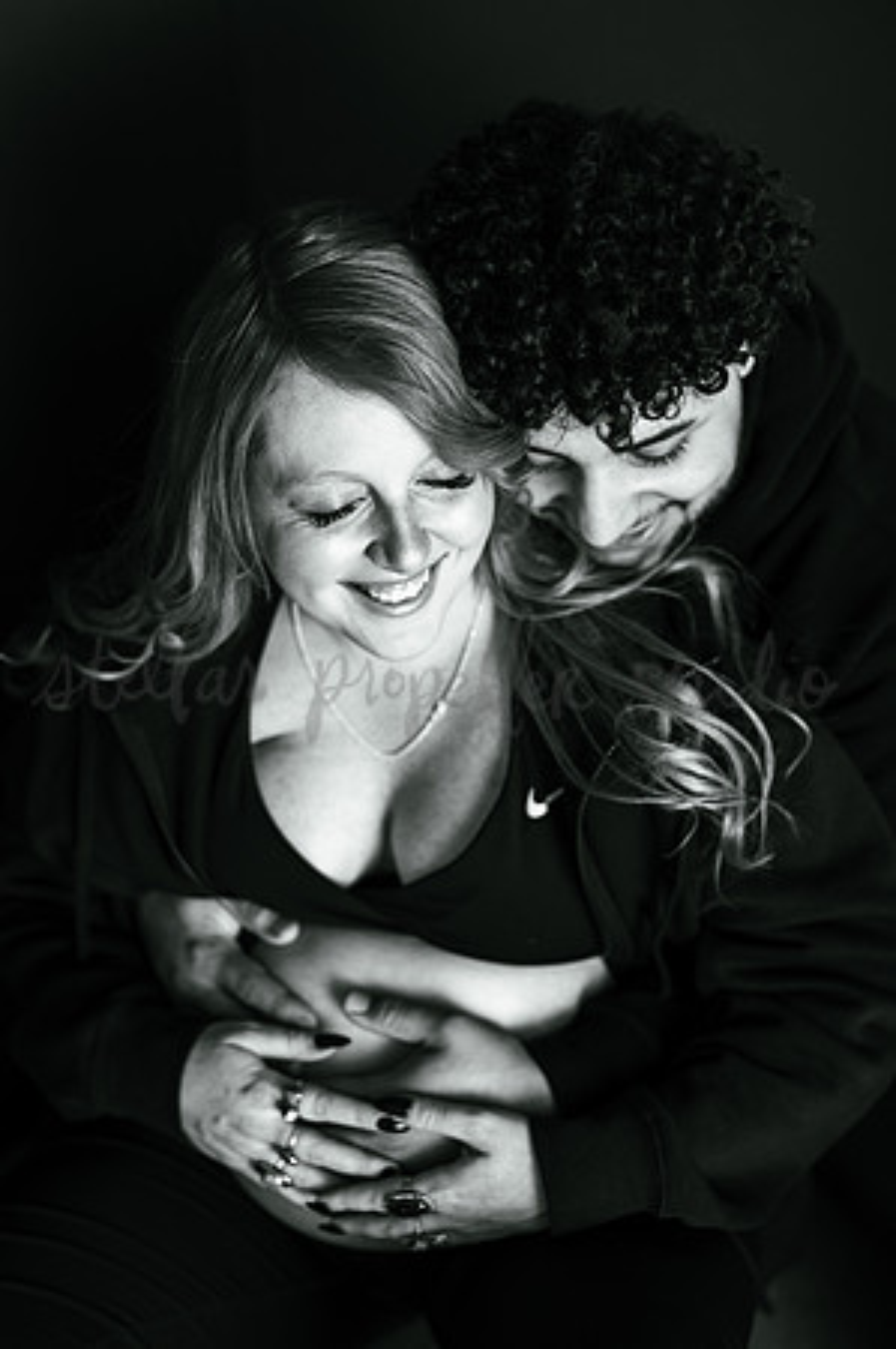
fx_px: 1871
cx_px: 448
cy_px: 674
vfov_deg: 39.6
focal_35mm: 50
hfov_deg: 26.9
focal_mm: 50
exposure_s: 1/160
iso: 200
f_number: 2.5
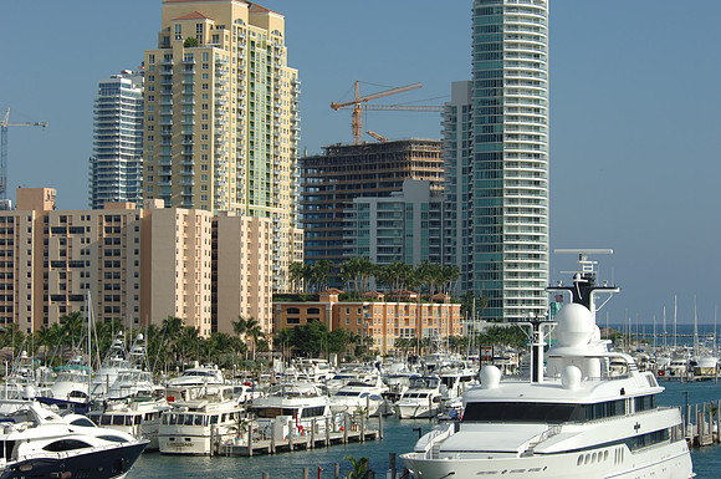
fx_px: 2400
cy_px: 240
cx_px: 360
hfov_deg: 17.1
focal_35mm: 120
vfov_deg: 11.4
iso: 100
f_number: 8.5
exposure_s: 1/320
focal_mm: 80
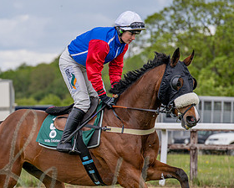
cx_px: 12
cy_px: 167
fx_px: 1835
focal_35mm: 265
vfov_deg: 5.8
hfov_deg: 7.3
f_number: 2.8
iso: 200
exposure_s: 1/2000
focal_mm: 95
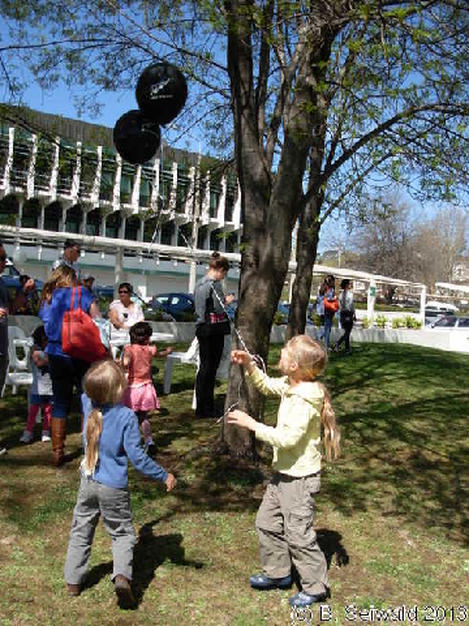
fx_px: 686
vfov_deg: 49.0
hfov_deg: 37.7
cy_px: 313
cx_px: 234
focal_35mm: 38
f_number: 2.9
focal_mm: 6.3
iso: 79
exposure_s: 1/939
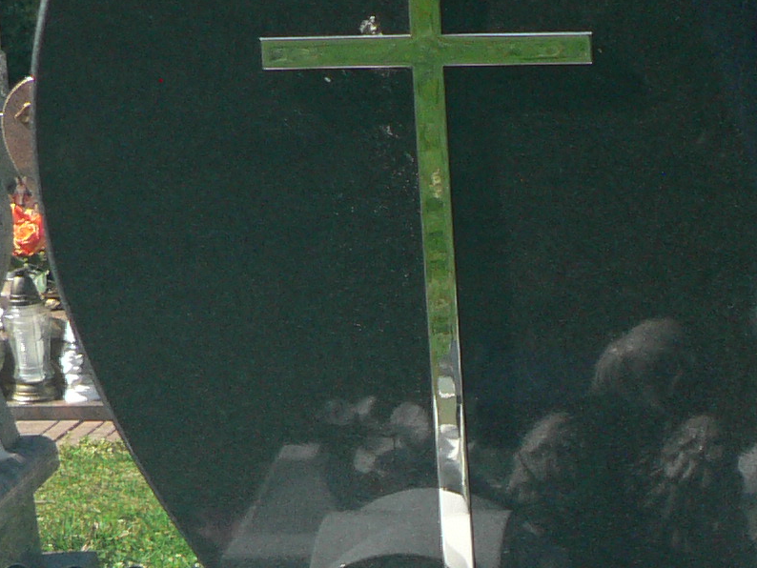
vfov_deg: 12.6
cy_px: 606
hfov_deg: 16.2
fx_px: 2538
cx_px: 948
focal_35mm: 116
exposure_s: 1/800
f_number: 2.8
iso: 100
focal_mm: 6
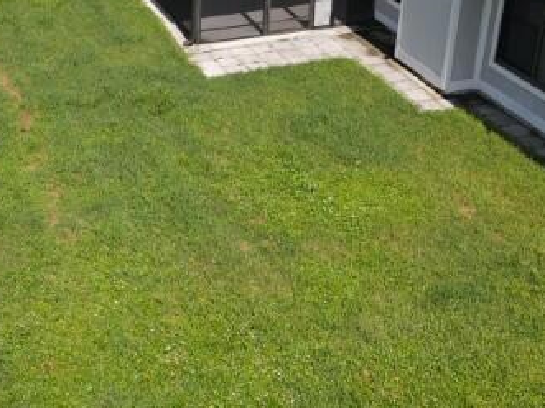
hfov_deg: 32.8
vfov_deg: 25.2
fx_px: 913
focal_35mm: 58
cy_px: 191
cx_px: 161
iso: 100
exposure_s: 1/40
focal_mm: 4.5
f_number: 2.8
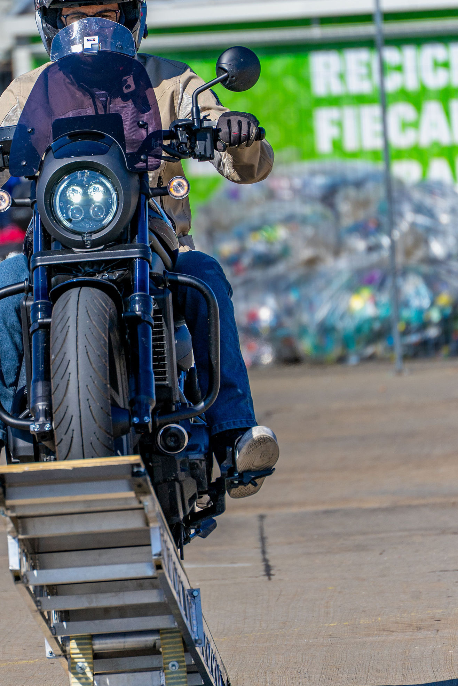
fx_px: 8908
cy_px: 289
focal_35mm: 467
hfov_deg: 2.9
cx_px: 134
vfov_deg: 4.4
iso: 125
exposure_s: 1/1250
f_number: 6.3
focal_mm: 300
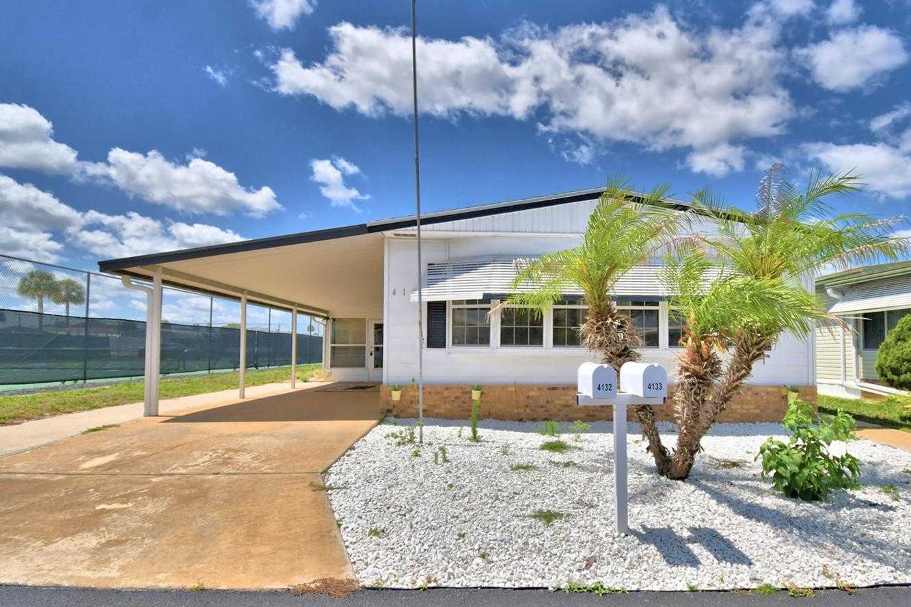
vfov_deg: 67.1
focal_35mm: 18
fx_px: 455
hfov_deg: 89.5
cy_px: 341
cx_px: 515
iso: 100
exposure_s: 1/2500
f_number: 4.5
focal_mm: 10
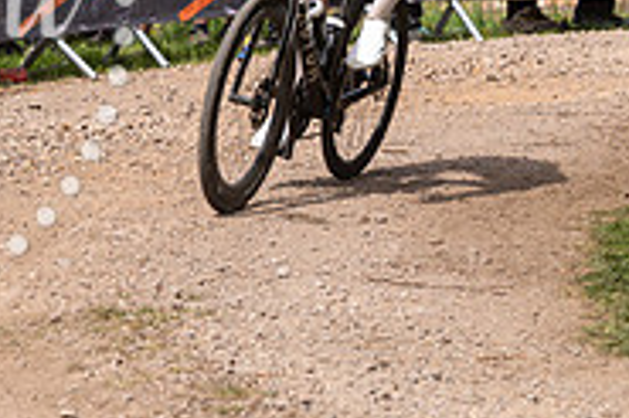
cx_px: 343
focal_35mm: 220
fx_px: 3840
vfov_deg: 6.2
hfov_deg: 9.4
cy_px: -172
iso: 160
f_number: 5
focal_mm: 70
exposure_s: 1/1000
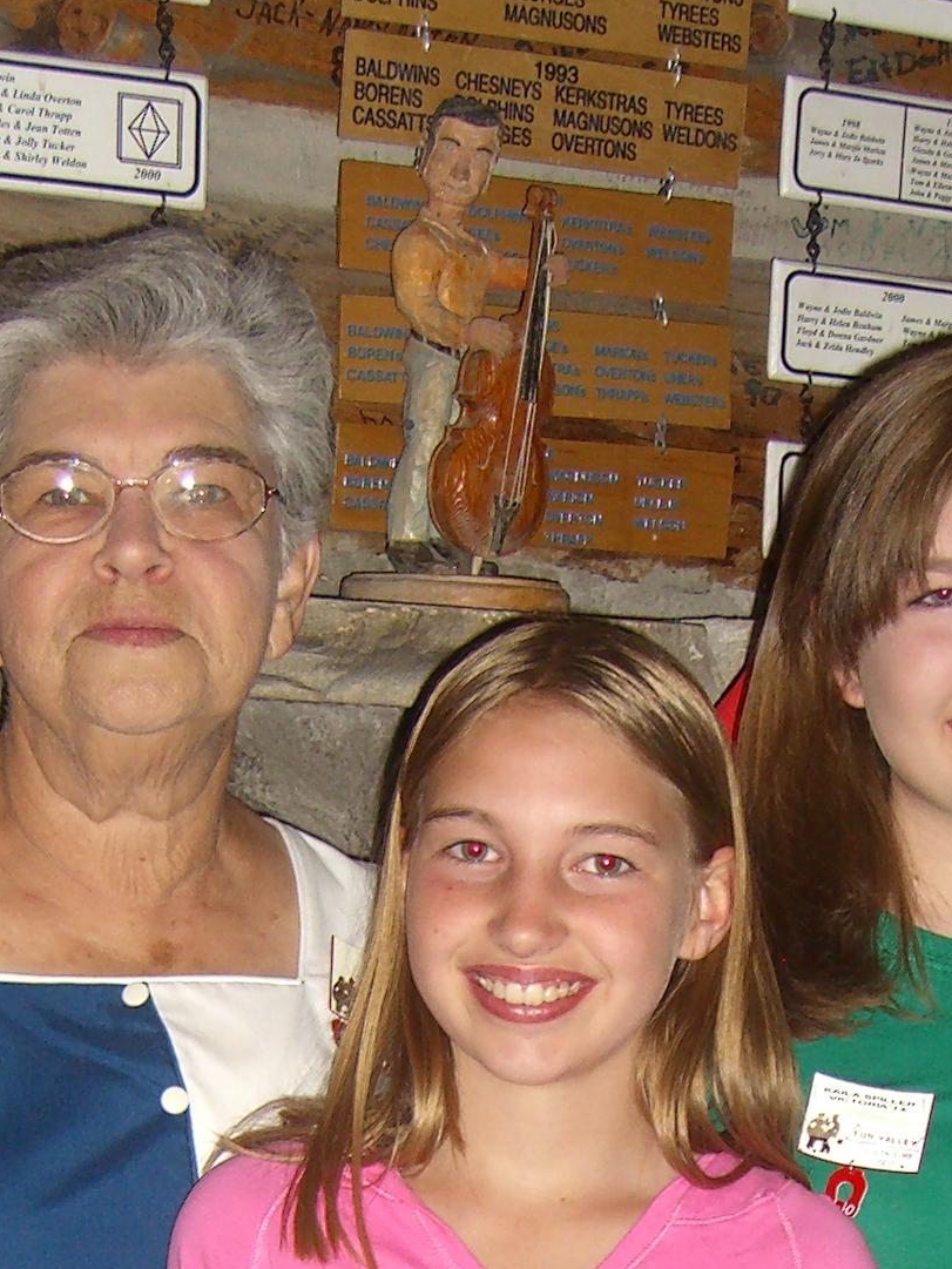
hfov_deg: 13.7
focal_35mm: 108
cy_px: 1573
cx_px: 589
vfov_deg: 17.3
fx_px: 3959
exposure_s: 1/60
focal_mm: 7.9
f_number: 2.8
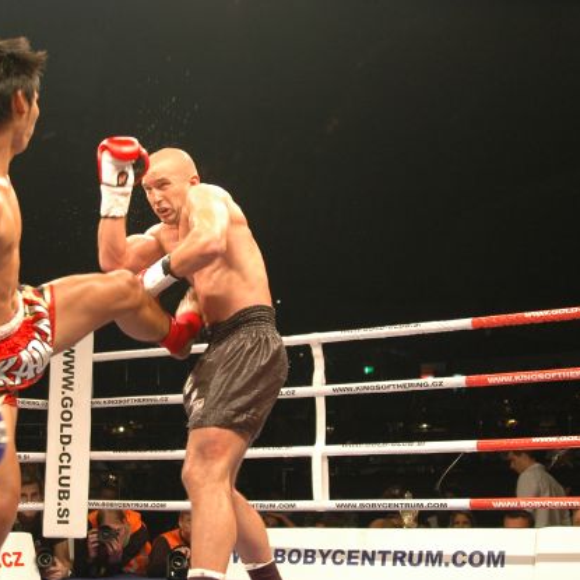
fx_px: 1175
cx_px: 198
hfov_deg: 27.6
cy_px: 289
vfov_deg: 27.7
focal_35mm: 62
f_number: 2.8
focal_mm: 32
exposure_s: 1/250
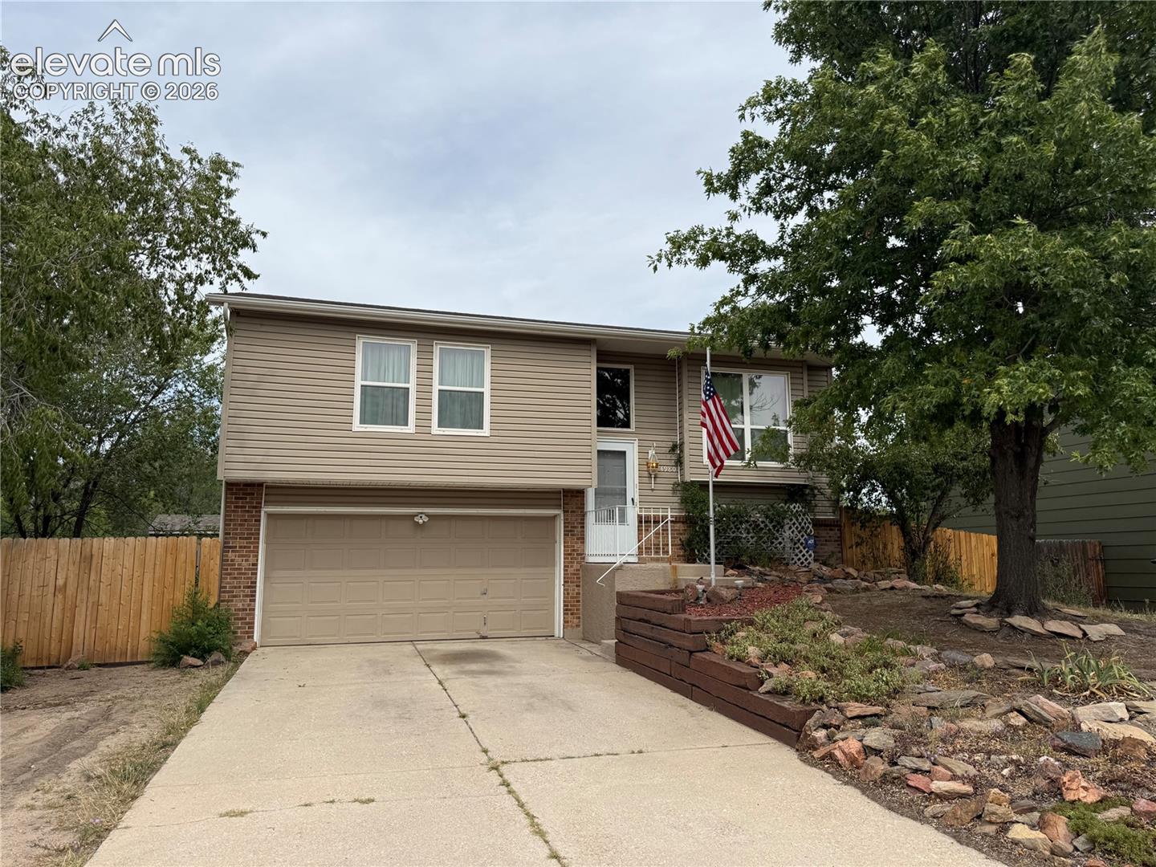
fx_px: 801
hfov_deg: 71.6
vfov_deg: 56.8
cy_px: 434
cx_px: 578
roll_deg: +0.4
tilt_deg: +9.2
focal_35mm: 24
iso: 80
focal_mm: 6.76
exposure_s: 1/5319
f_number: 1.78
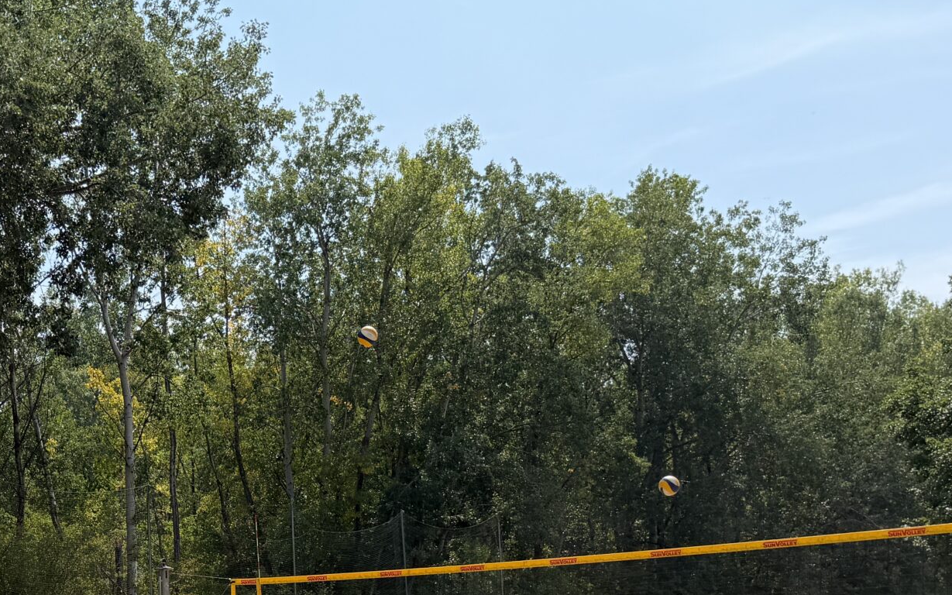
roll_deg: +1.3
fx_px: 1375
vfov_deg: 23.3
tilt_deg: +0.3
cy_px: 612
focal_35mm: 53
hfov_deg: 37.0
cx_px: 207
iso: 80
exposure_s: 1/5714
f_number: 1.78
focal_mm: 6.76
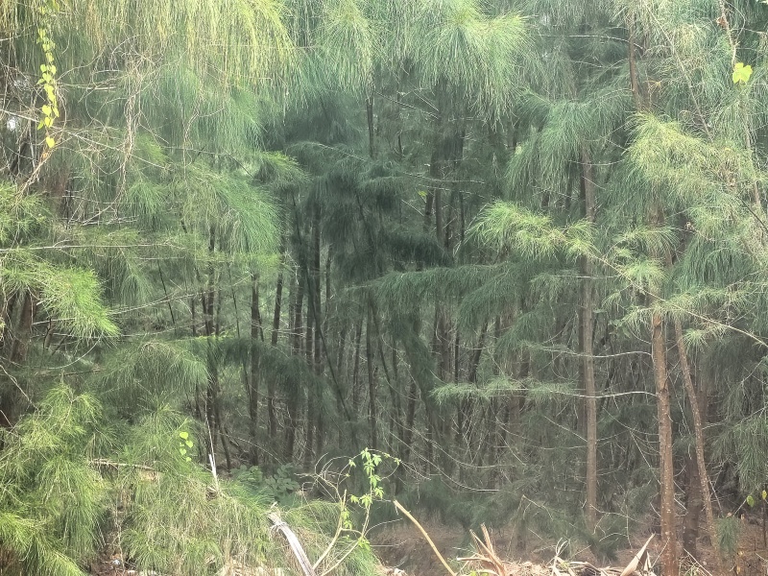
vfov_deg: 17.4
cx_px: 384
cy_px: 288
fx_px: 1886
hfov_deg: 23.0
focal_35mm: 85
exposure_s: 1/100
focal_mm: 5.75
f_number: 2
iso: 160
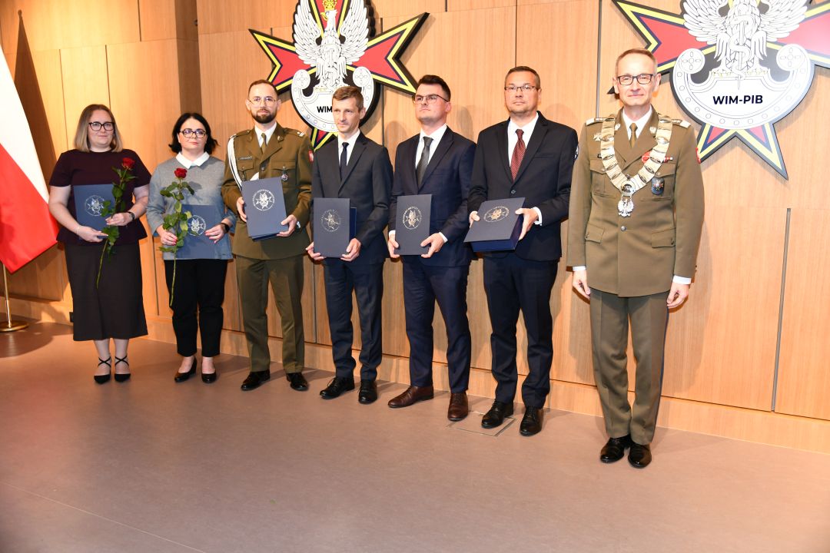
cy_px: 276
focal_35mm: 32
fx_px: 738
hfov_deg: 58.7
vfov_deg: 41.1
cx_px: 415
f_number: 4.5
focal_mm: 32
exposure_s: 1/60
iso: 1000
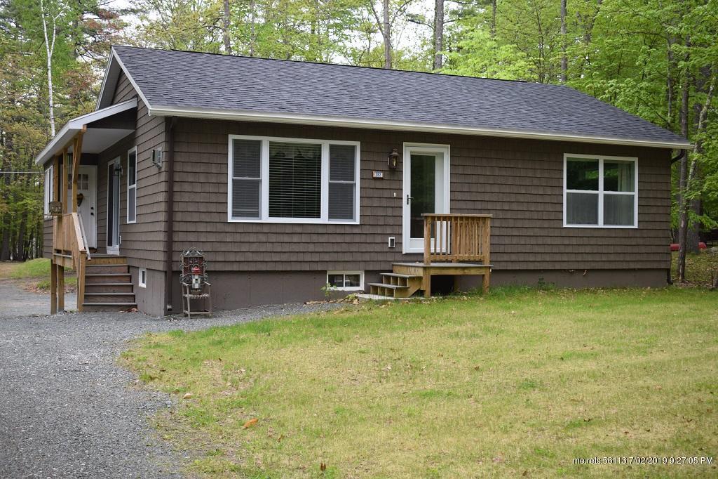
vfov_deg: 28.9
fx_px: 927
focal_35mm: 46
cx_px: 359
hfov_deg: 42.3
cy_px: 240
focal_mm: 31
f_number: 5.6
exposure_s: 1/125
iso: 400
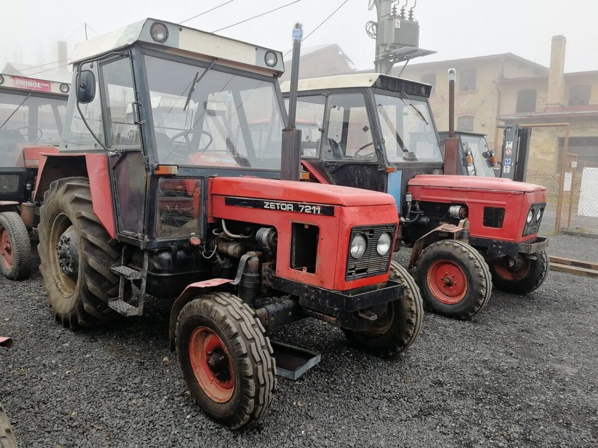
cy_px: 224
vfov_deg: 51.3
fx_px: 466
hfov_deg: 65.3
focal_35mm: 27
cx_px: 299
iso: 50
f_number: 2.2
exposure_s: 1/101
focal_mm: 3.95
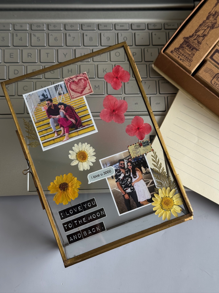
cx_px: 110
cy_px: 146
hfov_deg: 30.3
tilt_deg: -78.8
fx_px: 405
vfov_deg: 39.7
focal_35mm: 48
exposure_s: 1/185
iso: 64
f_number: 1.78
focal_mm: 6.76
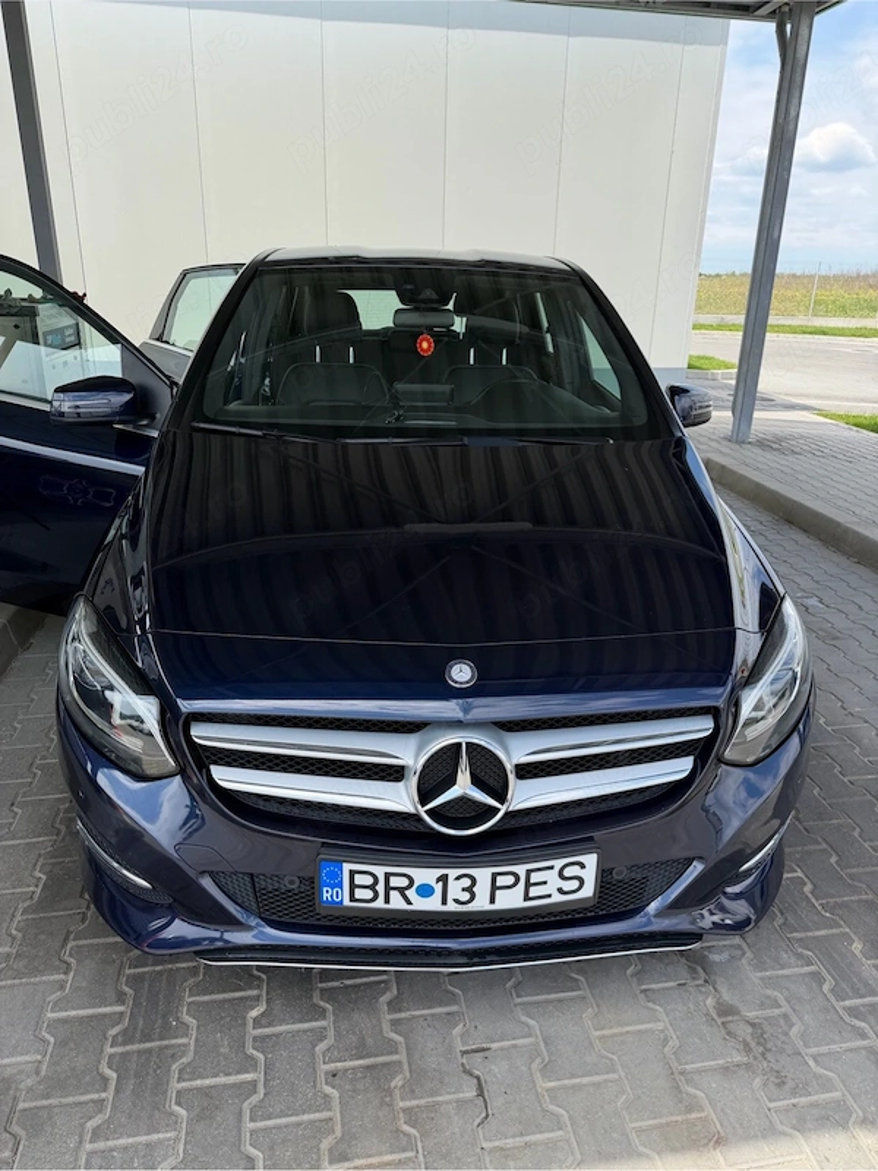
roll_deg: -2.2
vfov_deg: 71.6
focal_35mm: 24
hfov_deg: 56.8
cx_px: 439
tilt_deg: -21.5
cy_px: 586
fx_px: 812
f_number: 1.78
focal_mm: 6.76
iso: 80
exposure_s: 1/1770
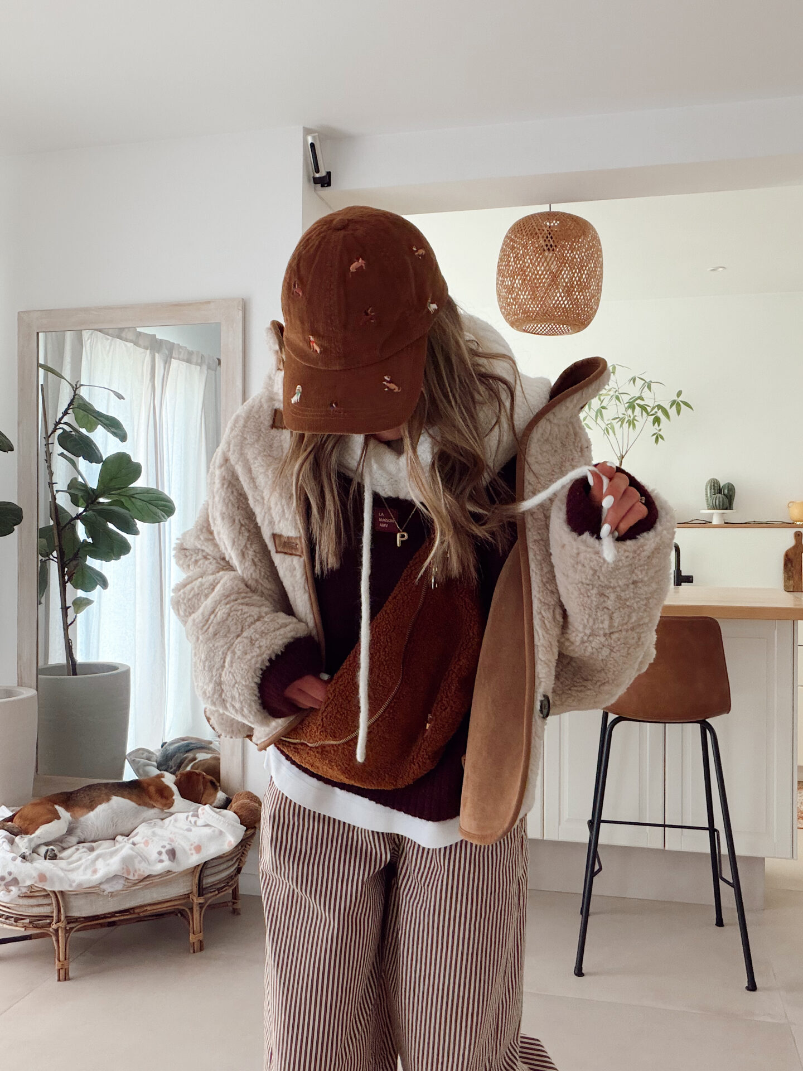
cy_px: 536
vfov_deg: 60.0
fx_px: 928
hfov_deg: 46.8
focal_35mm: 30
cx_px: 402
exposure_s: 1/60
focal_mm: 2.71
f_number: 1.9
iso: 80
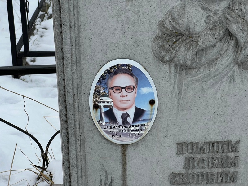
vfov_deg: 19.1
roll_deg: +1.3
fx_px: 552
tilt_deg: -24.4
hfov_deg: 25.3
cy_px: 93
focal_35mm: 77
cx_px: 124
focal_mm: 9
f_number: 2.8
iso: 64
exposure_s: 1/99
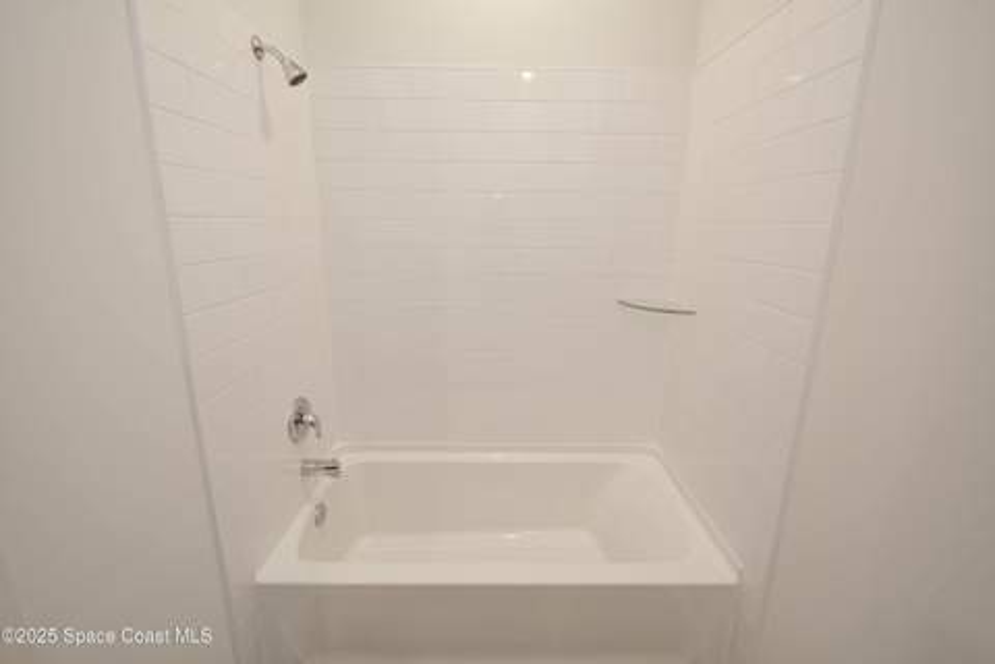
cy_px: 332
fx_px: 415
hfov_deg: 100.4
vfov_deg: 77.3
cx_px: 498
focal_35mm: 15
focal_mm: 10
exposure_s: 1/60
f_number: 4
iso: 280
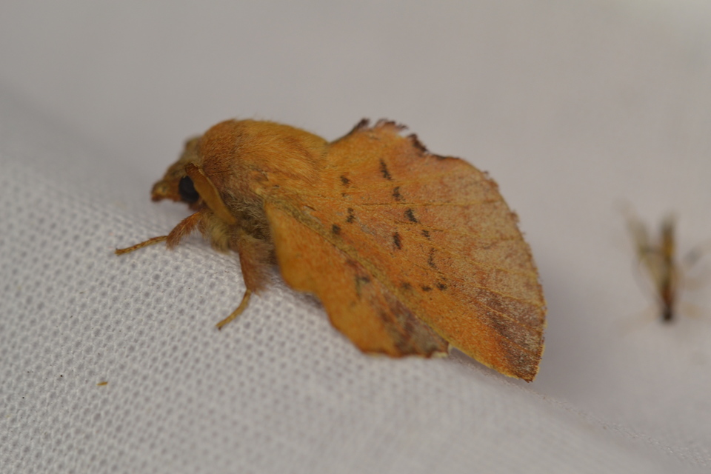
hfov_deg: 7.4
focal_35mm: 278
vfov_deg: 5.0
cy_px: 237
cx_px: 356
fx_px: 5480
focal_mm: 185
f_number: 4.5
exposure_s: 1/125
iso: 400
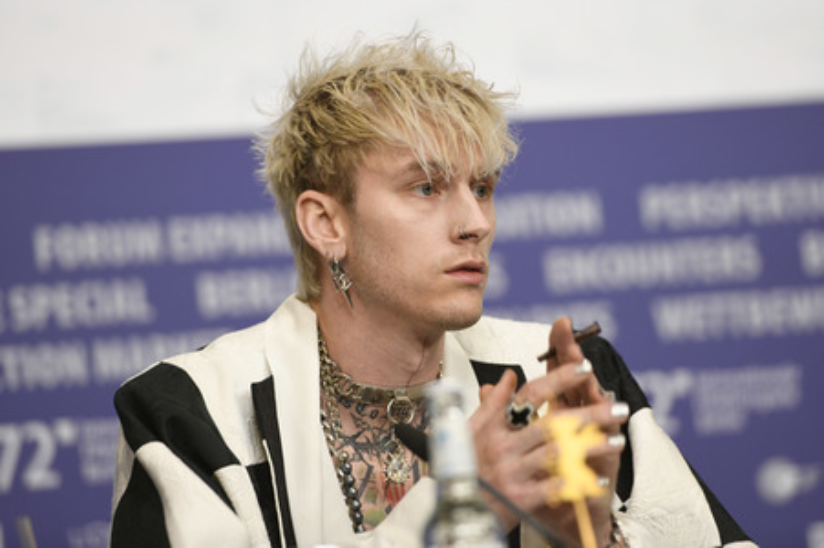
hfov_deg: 10.3
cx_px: 412
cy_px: 274
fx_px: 4574
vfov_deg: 6.9
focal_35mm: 200
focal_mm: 200
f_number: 3.5
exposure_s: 1/200
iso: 1000
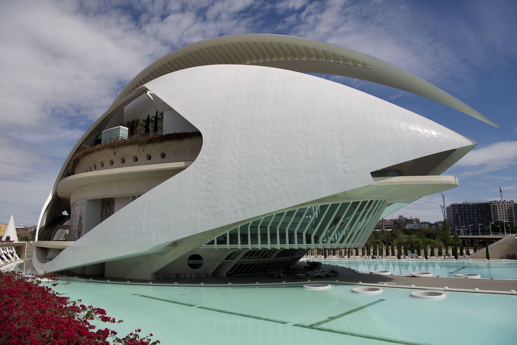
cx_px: 258
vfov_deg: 53.2
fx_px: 345
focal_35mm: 24
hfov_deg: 73.7
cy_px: 172
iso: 64
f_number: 8
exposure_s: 1/500
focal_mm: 24
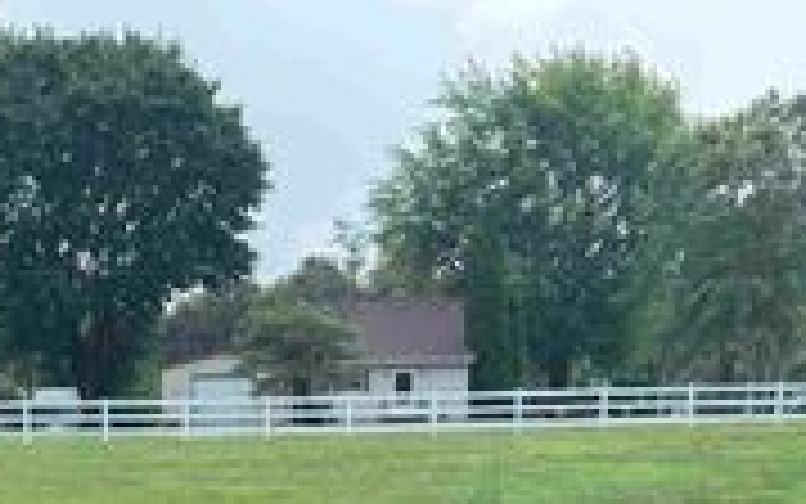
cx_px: 194
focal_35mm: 71
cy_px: 830
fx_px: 1560
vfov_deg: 16.2
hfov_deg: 28.5
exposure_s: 1/1488
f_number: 1.78
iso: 80
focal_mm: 6.76
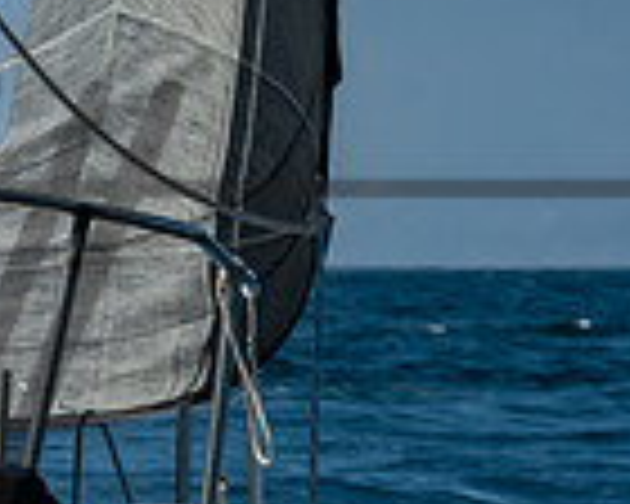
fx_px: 12045
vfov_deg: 2.4
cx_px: -1261
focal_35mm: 646
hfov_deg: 2.9
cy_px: -154
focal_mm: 89
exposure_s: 1/640
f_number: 6.3
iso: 160
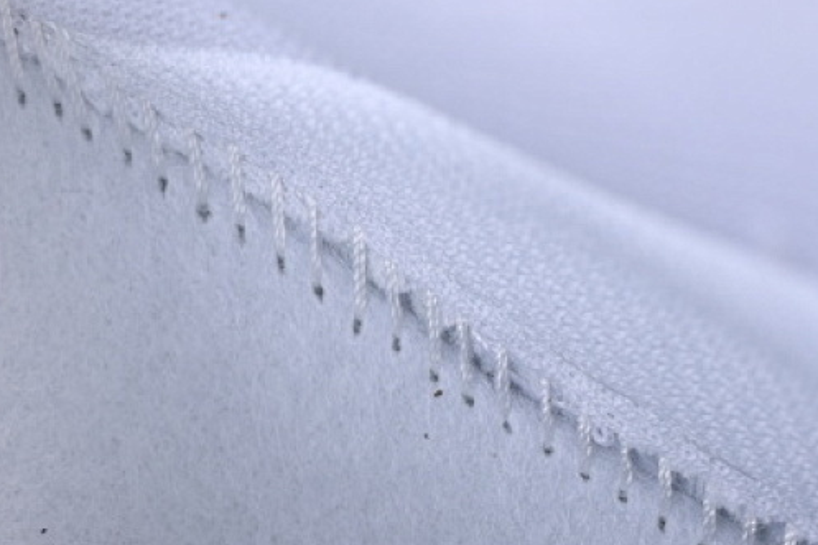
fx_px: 3702
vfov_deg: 8.4
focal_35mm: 163
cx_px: -53
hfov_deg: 12.4
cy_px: 443
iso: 160
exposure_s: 1/100
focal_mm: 50
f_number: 7.1
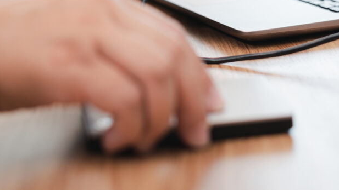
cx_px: 175
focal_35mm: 87
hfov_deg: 24.5
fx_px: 782
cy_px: 8
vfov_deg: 13.7
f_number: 2.5
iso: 250
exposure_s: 1/125
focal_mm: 50
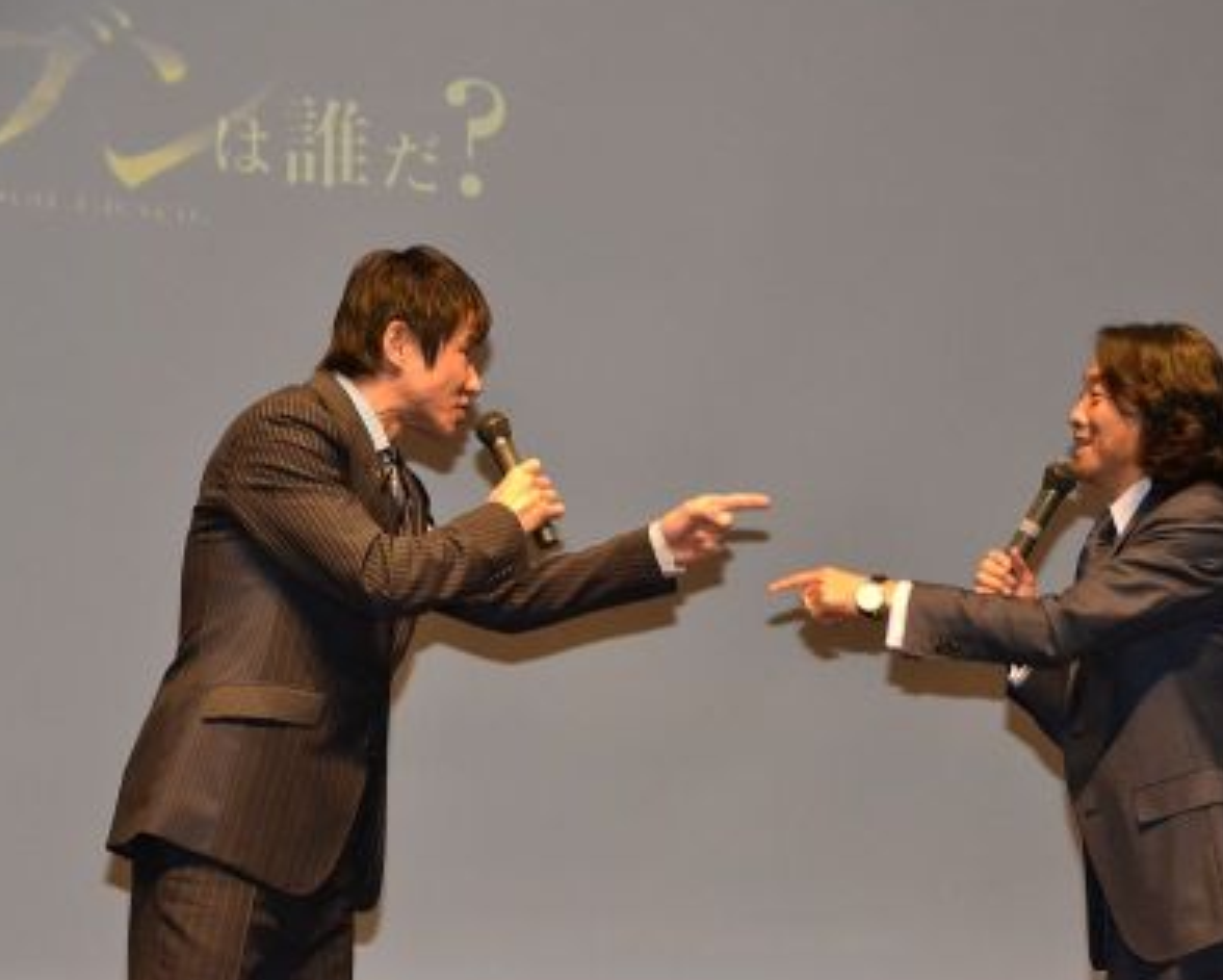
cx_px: 714
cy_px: 515
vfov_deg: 12.9
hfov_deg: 16.1
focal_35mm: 120
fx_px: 4332
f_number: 5
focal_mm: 65
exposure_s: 1/60
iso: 3200
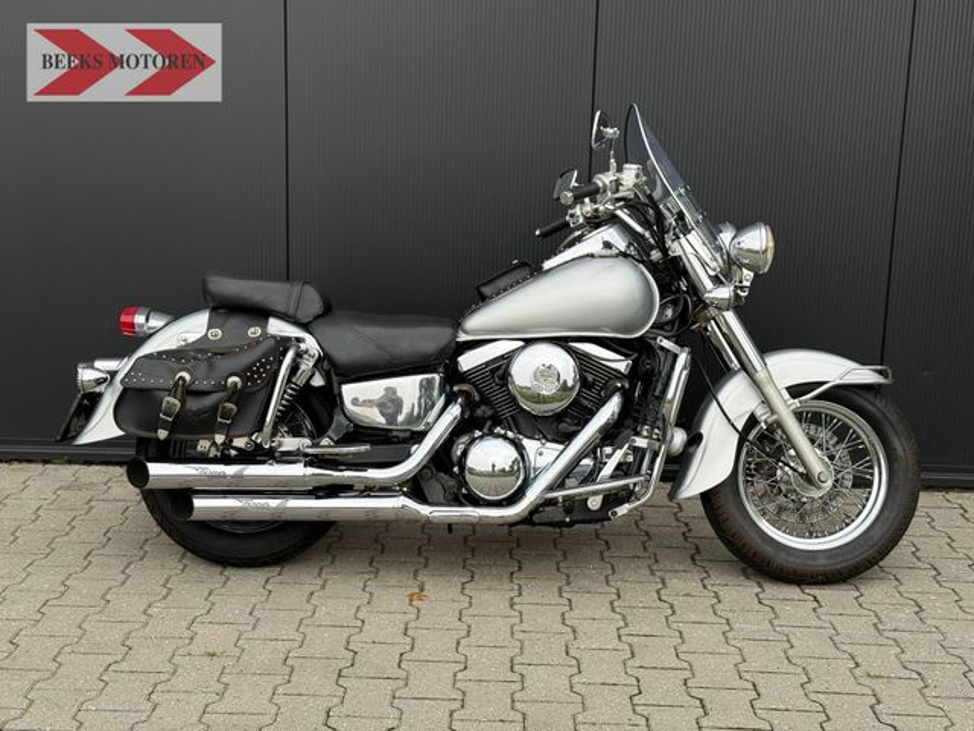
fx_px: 1351
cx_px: 487
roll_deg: -1.9
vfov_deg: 30.3
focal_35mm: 48
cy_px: 366
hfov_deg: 39.7
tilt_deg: -10.7
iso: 64
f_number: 1.78
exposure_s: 1/506
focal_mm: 6.76
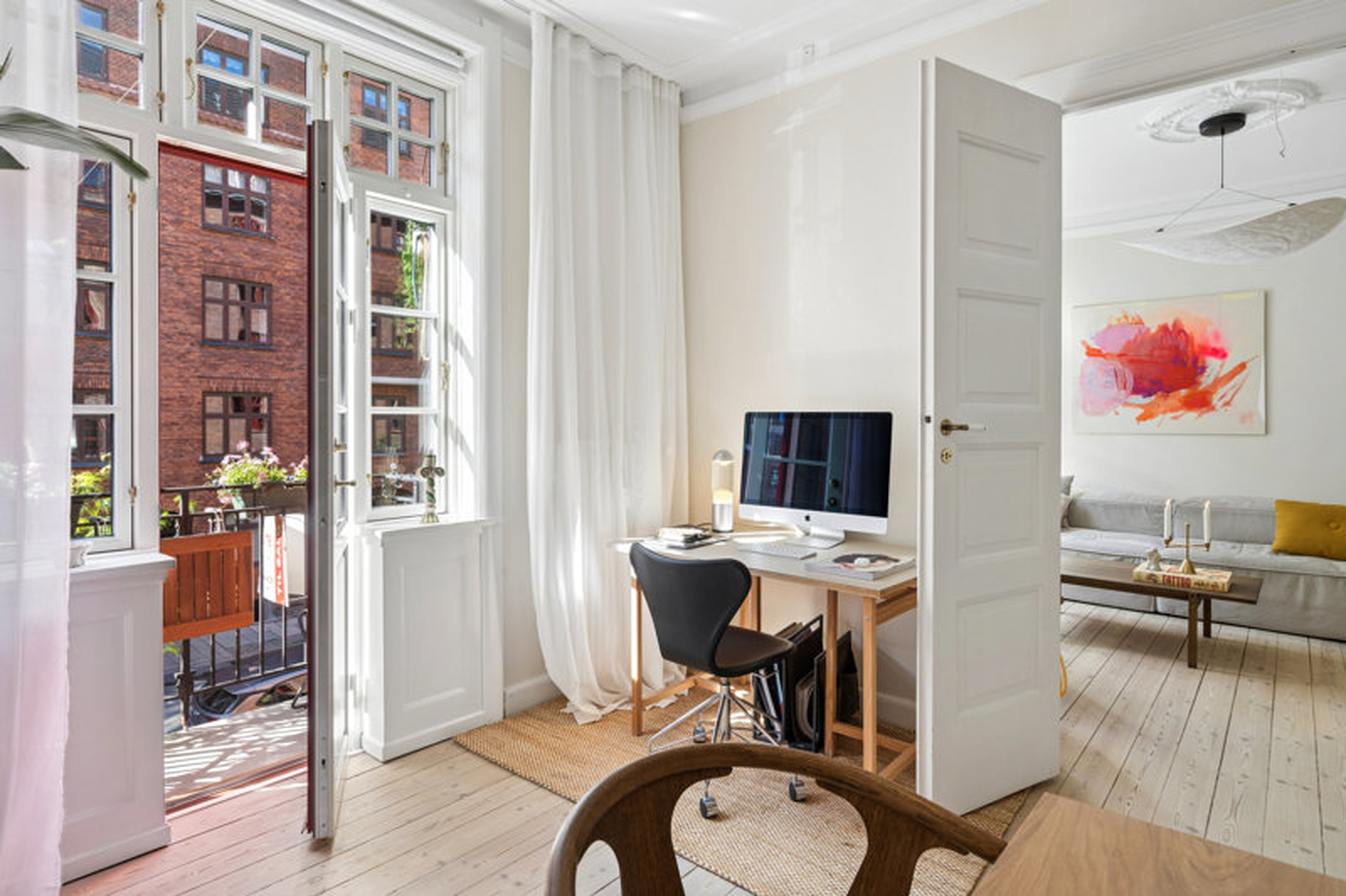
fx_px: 710
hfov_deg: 86.9
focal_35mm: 19
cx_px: 673
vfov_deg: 64.5
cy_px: 448
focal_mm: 19
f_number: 6.3
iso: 200
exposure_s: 1/20
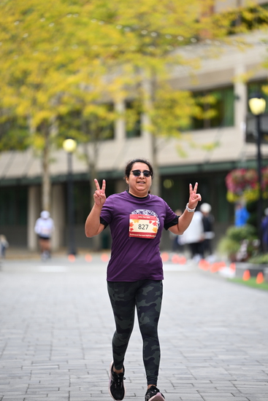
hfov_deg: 7.6
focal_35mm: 180
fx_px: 2009
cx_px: 134
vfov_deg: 11.4
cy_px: 200
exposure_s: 1/2000
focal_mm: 180
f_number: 2.8
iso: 640
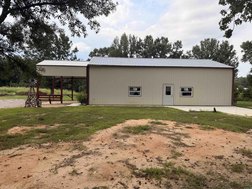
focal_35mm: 24
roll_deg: -0.4
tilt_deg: -3.1
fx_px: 175
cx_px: 126
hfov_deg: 71.6
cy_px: 94
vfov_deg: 56.8
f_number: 1.78
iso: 80
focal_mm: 6.76
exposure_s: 1/2801
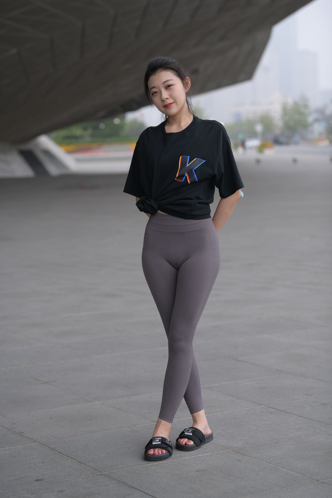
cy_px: 249
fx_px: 1189
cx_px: 166
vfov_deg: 23.6
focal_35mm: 86
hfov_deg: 15.9
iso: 72
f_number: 3.5
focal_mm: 86
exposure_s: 1/320
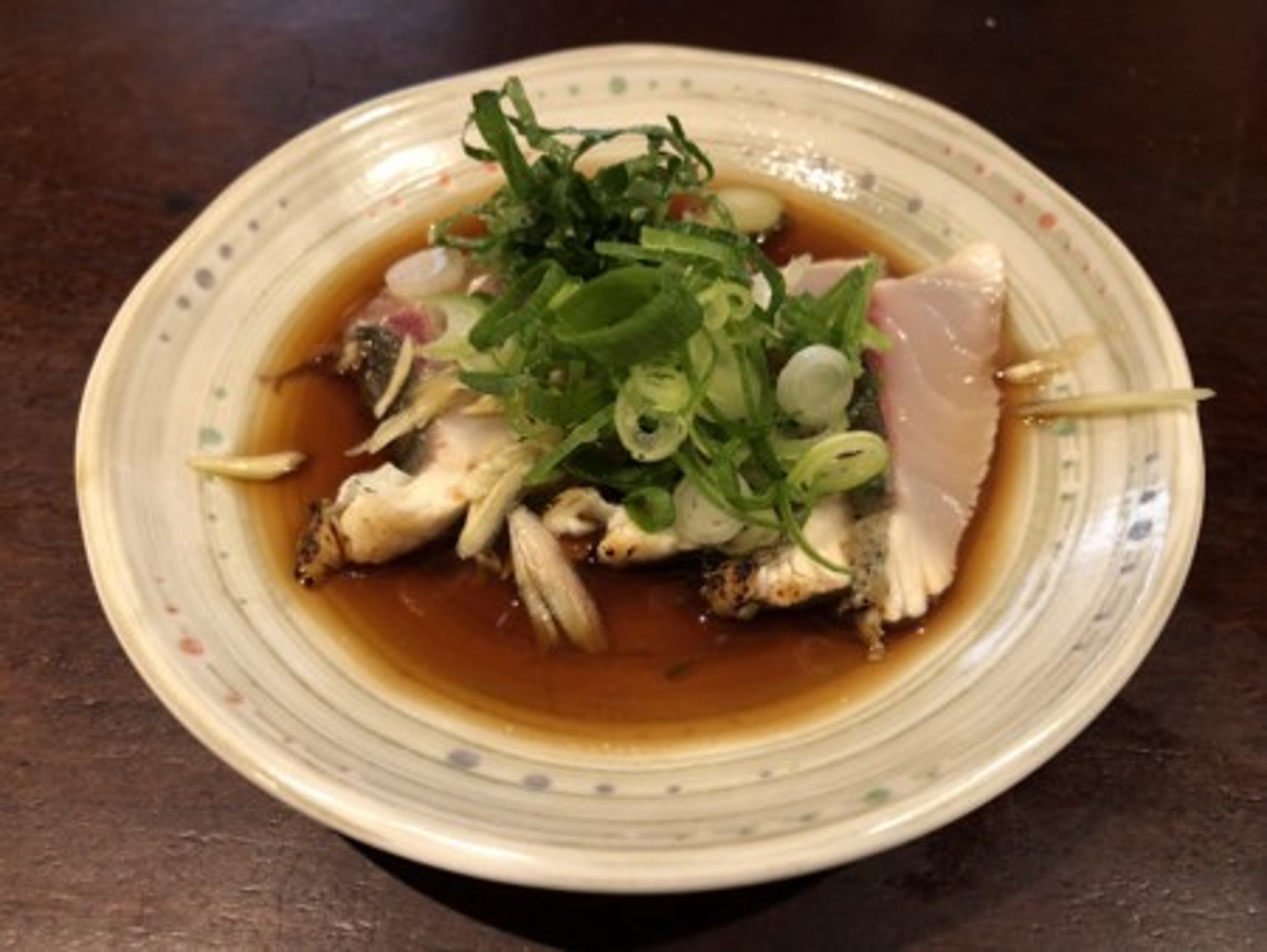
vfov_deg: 49.8
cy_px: 476
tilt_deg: -51.1
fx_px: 1025
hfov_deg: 63.4
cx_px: 634
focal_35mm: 28
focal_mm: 4
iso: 80
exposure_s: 1/15
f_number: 1.8
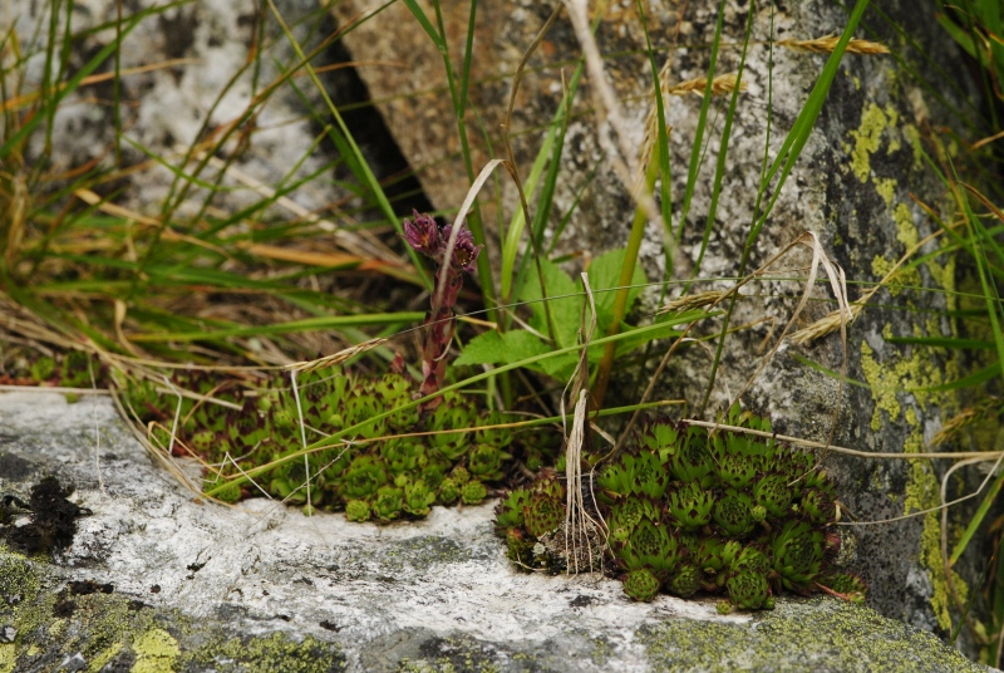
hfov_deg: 16.0
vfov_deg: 10.8
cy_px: 336
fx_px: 3561
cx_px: 502
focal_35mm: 128
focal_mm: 85
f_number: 8
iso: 400
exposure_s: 1/200
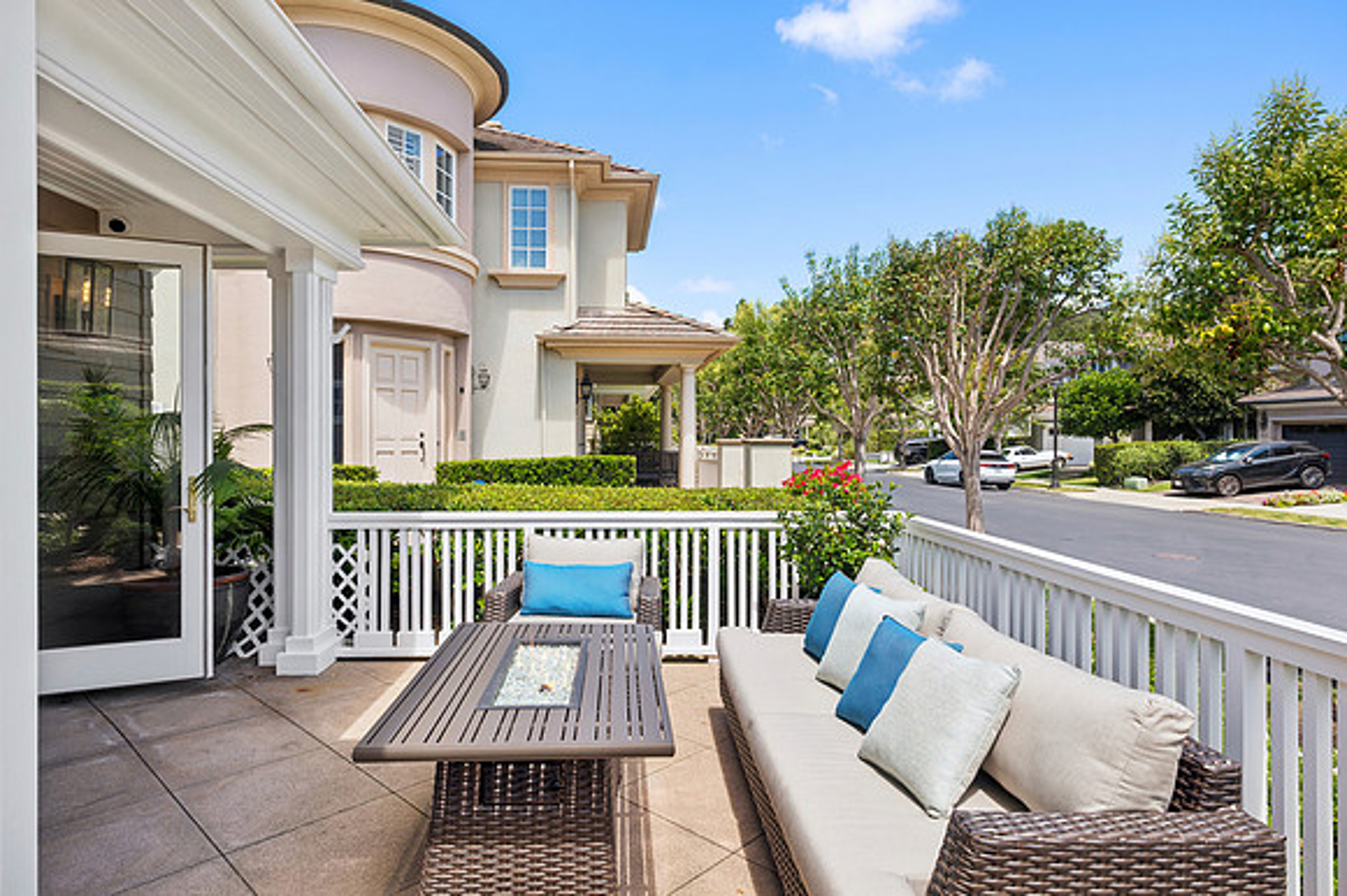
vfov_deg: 61.9
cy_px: 448
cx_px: 674
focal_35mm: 20
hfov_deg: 84.0
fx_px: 748
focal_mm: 20
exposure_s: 1/100
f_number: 9
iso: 100
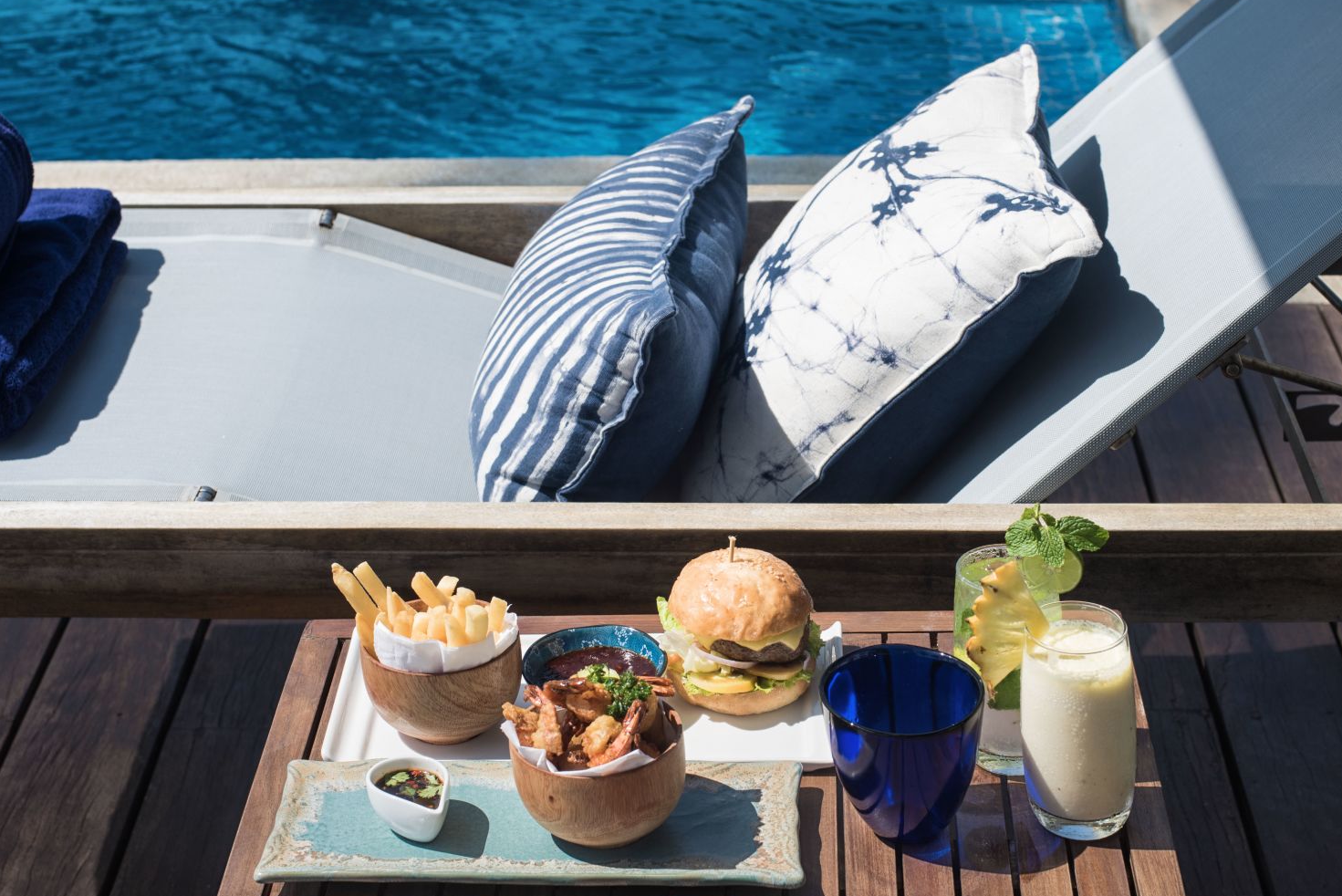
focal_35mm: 68
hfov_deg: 29.6
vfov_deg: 20.0
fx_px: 2536
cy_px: 409
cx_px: 721
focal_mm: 50
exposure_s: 1/250
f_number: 7.1
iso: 64
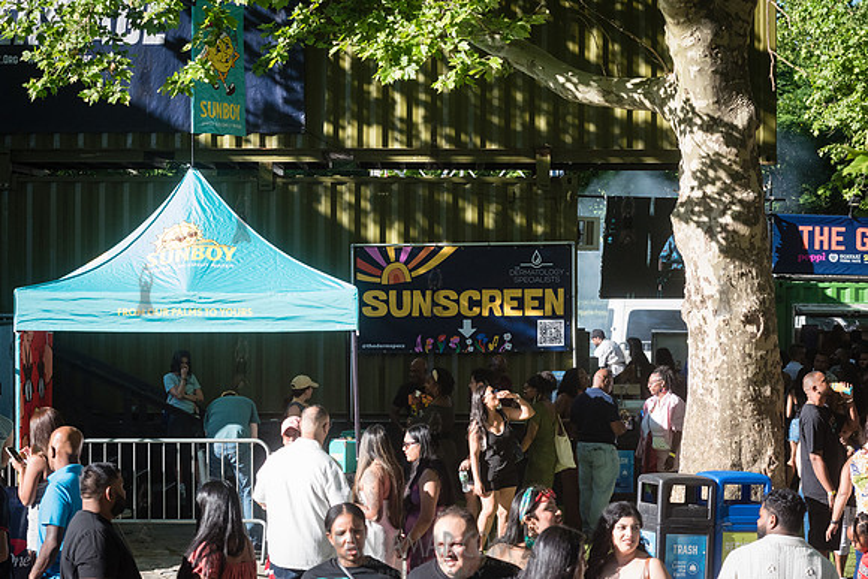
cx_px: 434
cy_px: 290
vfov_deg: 13.0
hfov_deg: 19.5
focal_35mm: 105
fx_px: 2532
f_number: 8
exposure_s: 1/2000
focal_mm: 105
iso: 2500
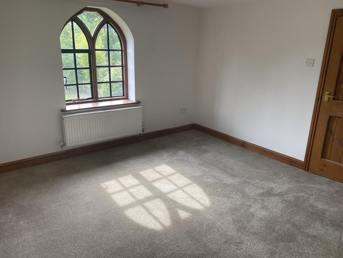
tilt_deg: -17.8
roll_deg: -0.6
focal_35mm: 26
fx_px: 258
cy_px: 129
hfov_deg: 67.3
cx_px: 172
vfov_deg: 53.1
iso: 64
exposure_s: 1/121
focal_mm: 4.25
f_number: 1.8
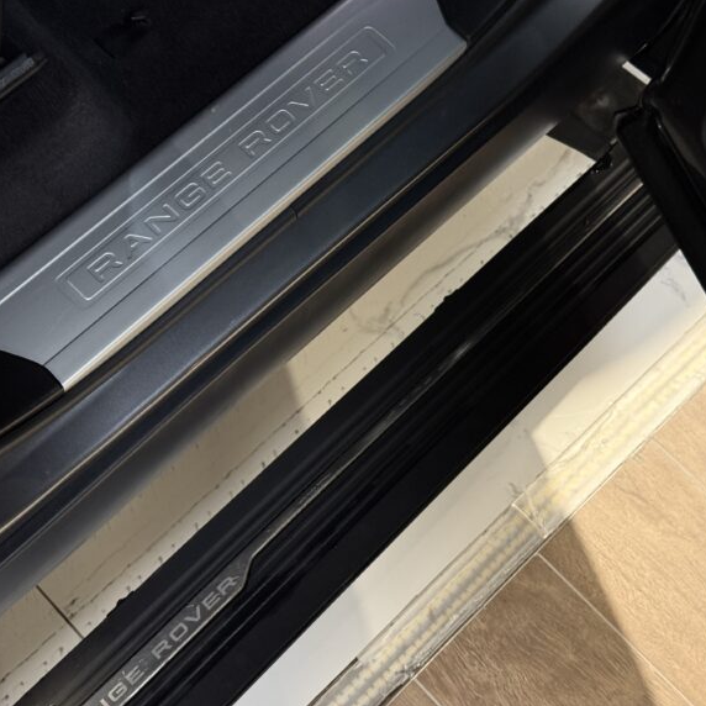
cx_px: 249
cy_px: 353
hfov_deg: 29.9
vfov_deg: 30.0
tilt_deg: -66.7
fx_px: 1315
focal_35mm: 57
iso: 250
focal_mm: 6.76
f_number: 1.78
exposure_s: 1/33
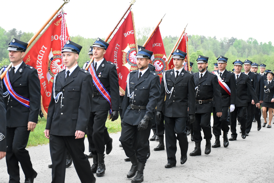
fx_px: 514
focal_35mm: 68
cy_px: 92
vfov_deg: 20.2
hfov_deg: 29.9
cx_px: 137
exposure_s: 1/1000
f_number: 4.5
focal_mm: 45
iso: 4000
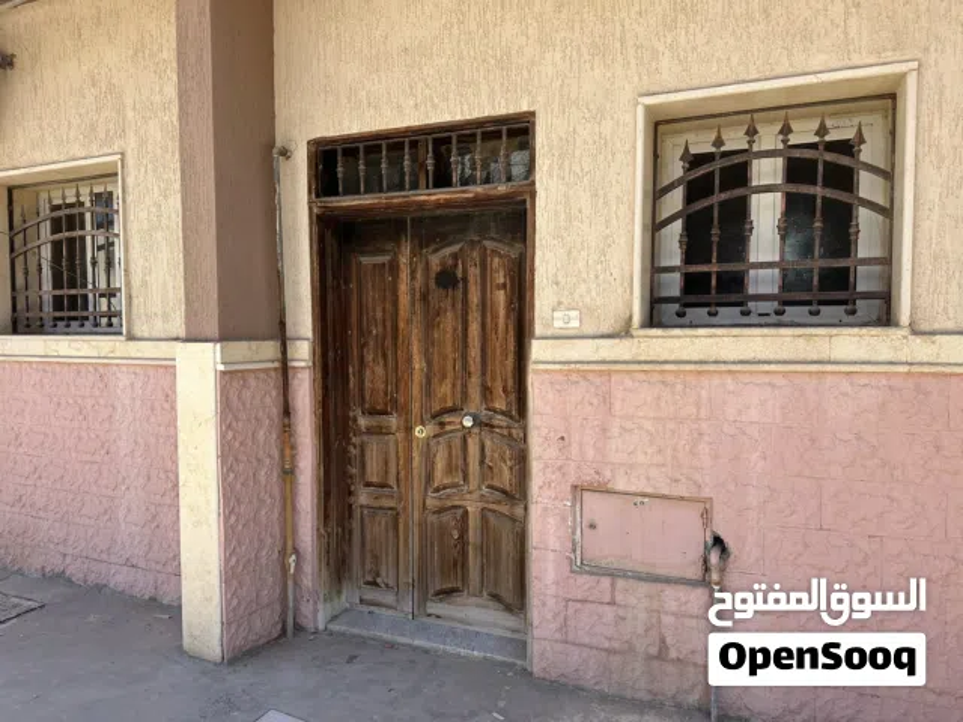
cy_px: 361
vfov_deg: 56.8
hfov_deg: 71.6
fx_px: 668
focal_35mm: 24
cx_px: 482
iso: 80
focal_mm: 6.86
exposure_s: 1/1339
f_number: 1.78
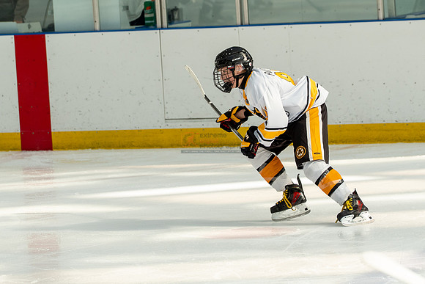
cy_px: 141
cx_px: 214
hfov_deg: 7.7
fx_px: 3164
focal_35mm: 268
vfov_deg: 5.1
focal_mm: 143
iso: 800
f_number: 3.5
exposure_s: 1/1600
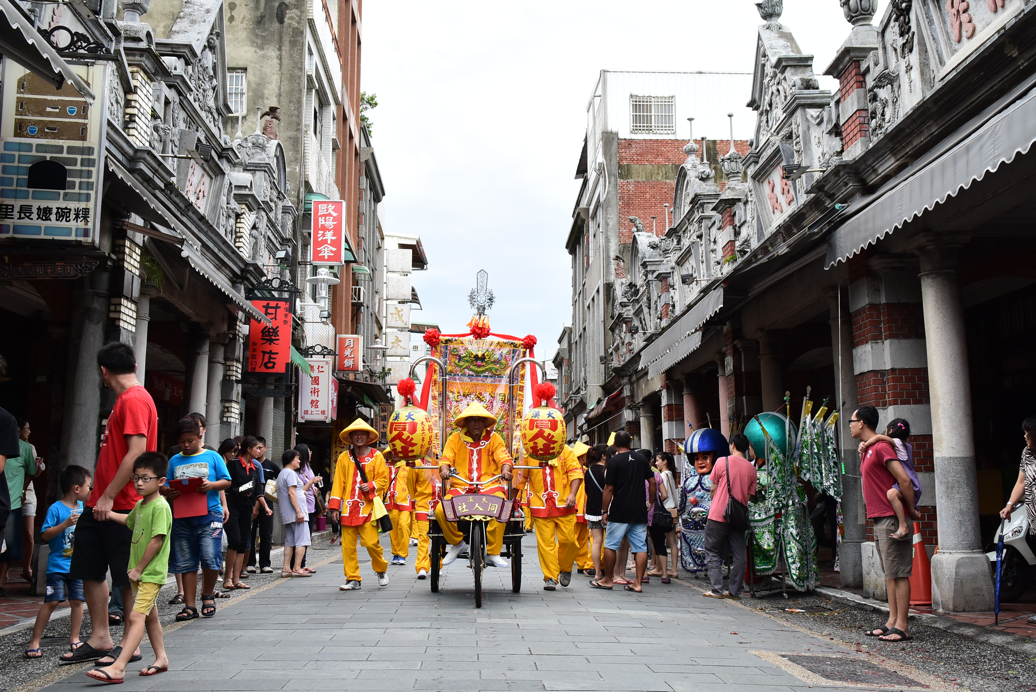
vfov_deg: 35.6
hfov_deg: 51.2
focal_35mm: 38
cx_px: 518
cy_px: 346
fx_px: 1080
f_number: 10
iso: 640
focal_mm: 25
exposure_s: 1/400
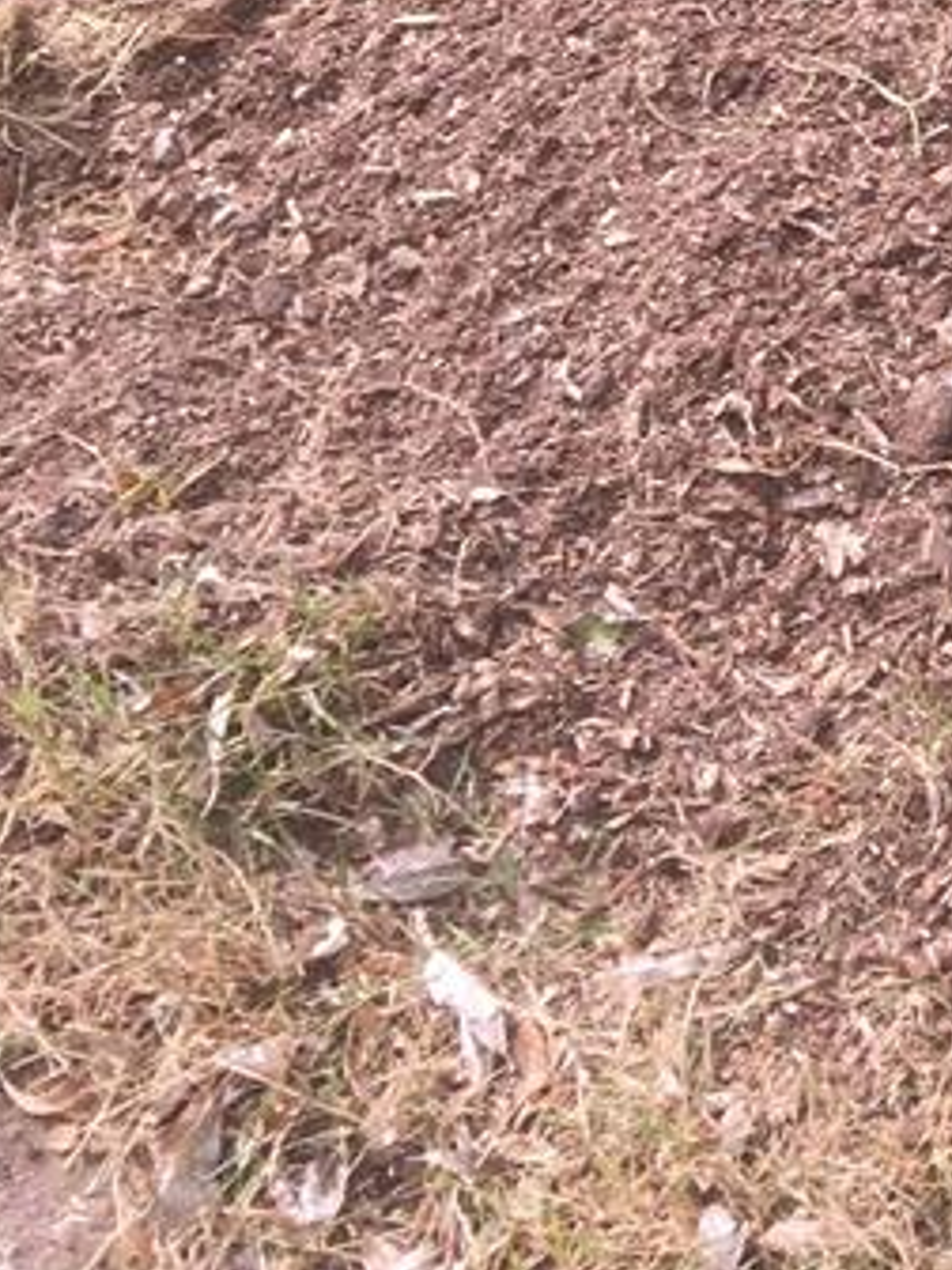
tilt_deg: -40.0
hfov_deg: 14.9
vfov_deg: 20.1
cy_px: -214
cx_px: 1424
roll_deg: -1.7
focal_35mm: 92
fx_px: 3374
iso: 25
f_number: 2.2
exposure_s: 1/316
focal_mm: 4.15
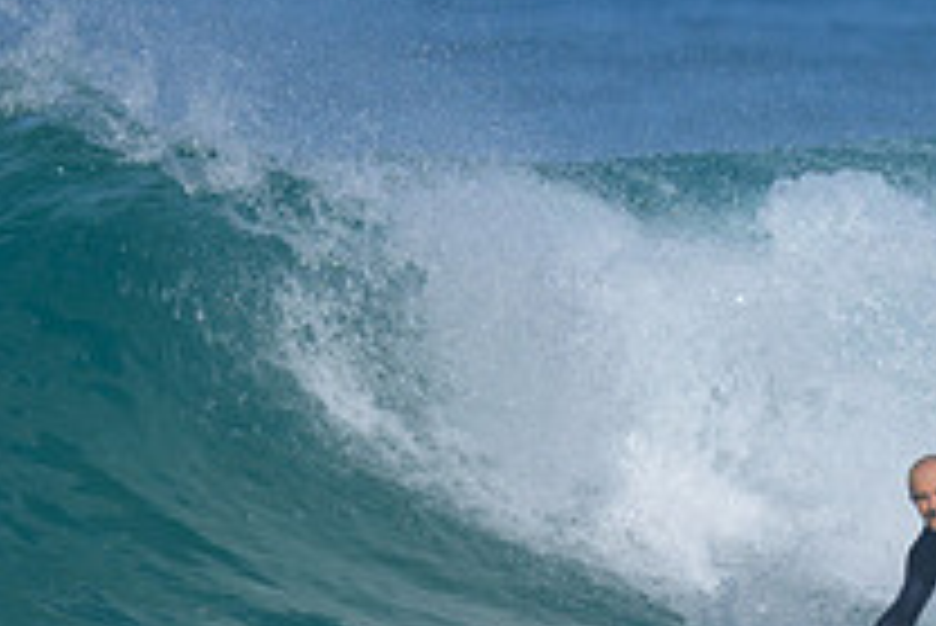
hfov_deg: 0.7
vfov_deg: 0.4
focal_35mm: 3068
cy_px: 507
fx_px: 79821
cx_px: 993
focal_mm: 800
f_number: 6.3
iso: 160
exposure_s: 1/2000
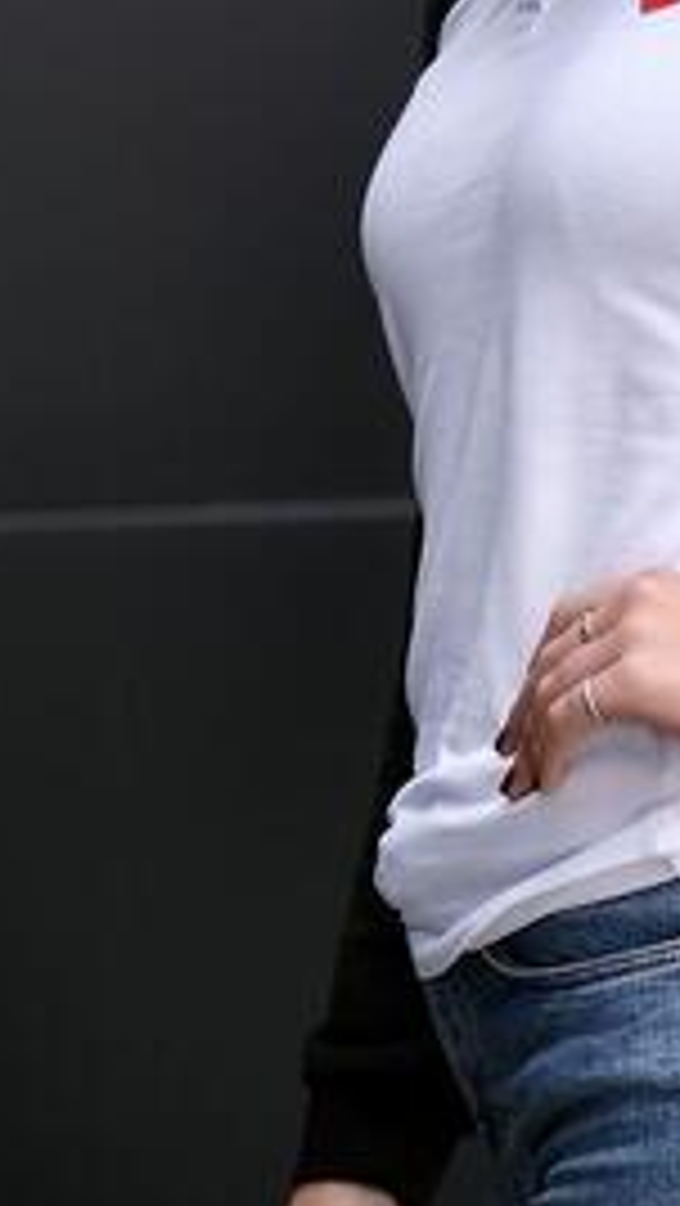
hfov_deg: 6.8
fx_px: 5635
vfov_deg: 12.2
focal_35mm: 176
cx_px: 874
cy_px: 410
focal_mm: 50
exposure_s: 1/500
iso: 200
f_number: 2
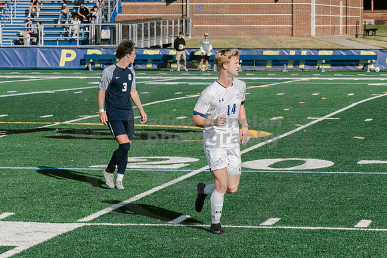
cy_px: 108
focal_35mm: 171
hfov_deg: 12.0
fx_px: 1840
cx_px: 232
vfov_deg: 8.0
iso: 640
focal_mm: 70
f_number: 5.6
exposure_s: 1/4000
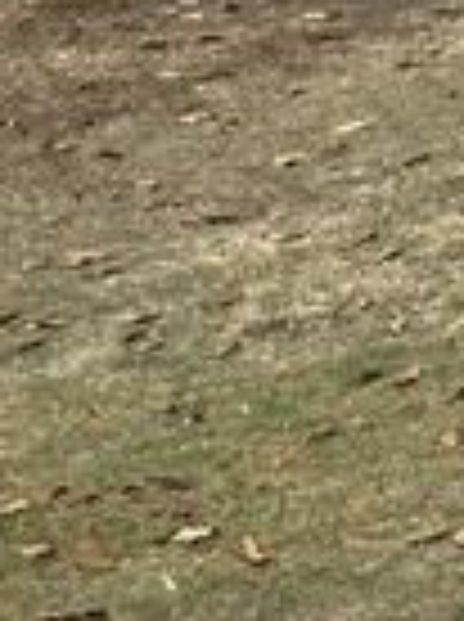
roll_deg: +1.8
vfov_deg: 13.0
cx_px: 1743
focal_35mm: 147
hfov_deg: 7.6
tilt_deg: -7.3
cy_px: -214
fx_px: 2635
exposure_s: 1/3704
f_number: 1.5
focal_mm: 5.7
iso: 50
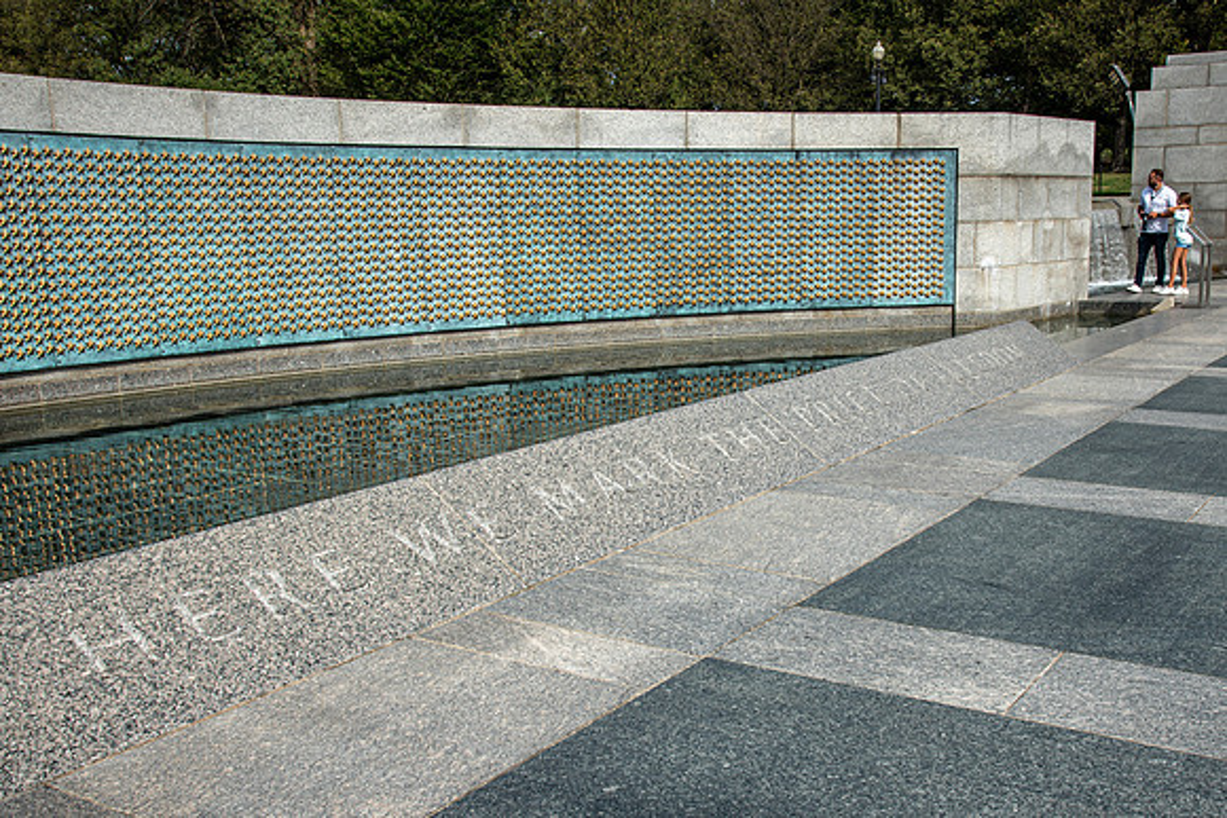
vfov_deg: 35.1
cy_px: 452
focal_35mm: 38
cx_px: 711
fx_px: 1293
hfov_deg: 50.6
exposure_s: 1/160
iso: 100
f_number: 13
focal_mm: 32
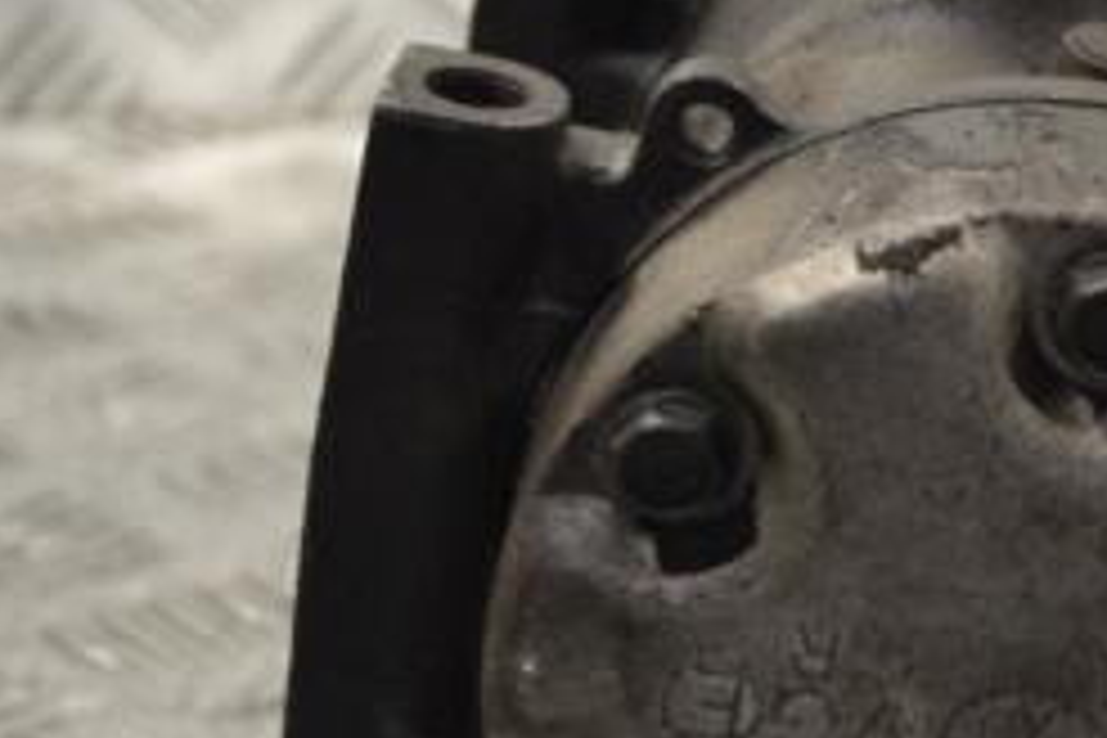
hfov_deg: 17.2
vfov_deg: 11.7
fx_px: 3597
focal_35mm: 117
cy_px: 418
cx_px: 1040
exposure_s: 1/30
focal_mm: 32
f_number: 4.8
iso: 160
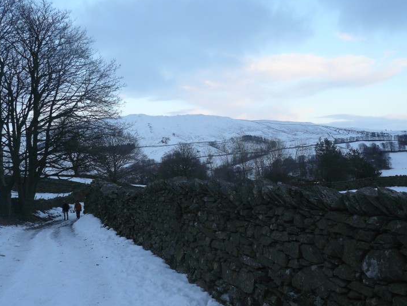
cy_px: 159
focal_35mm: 39
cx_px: 208
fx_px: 459
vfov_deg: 36.8
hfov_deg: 47.9
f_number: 3.2
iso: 100
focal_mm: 6
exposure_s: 1/125
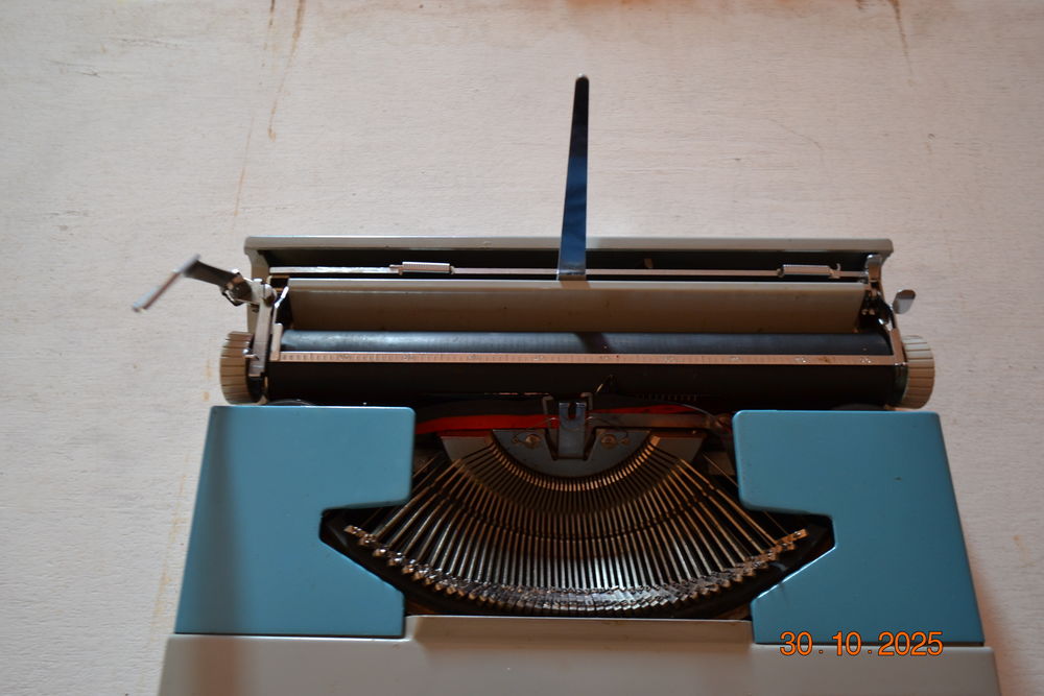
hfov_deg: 67.4
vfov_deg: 47.9
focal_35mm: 27
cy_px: 348
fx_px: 783
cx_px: 522
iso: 400
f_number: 3.5
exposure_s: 1/40
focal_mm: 18
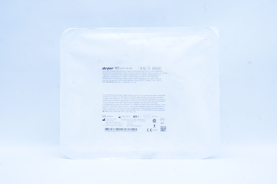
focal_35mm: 40
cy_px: 92
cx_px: 138
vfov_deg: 32.9
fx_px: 311
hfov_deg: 48.0
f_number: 14
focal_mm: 27
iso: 400
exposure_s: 1/10
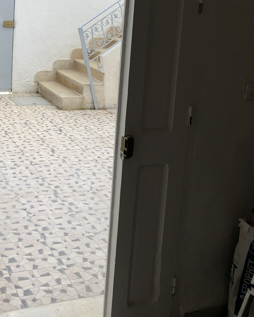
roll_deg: -2.0
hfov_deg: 28.4
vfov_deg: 34.6
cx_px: 42
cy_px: 54
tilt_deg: -7.1
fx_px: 489
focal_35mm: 52
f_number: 1.8
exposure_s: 1/129
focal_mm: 4
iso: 20
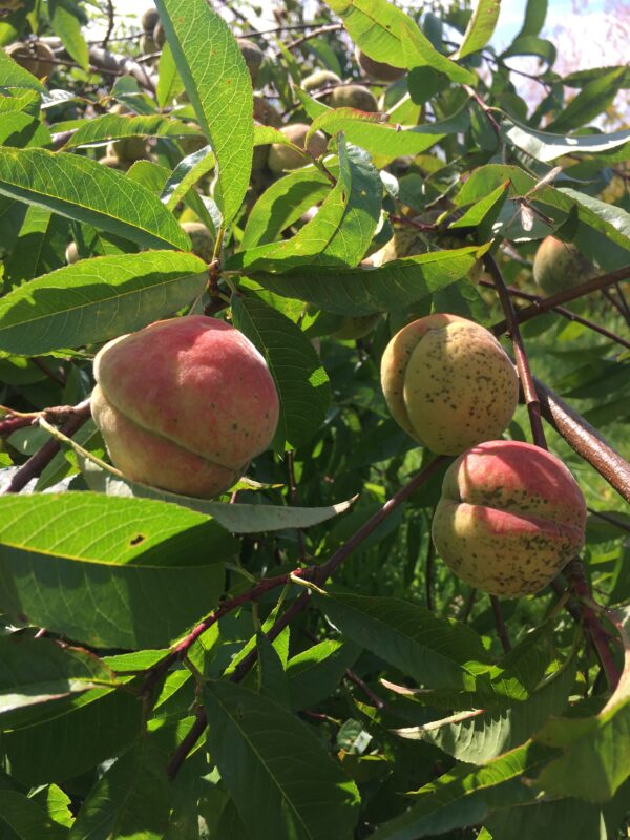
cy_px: 420
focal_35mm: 29
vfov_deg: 61.7
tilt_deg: -18.1
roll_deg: -1.3
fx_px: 704
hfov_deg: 48.2
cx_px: 315
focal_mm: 4.15
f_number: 2.2
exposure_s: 1/582
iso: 25
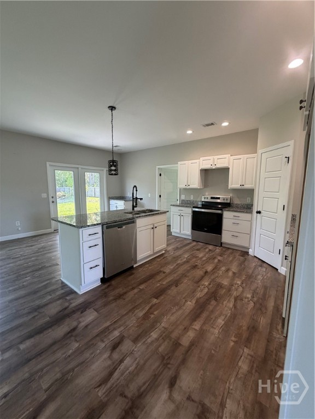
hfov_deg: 85.7
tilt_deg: -8.0
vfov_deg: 102.1
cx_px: 158
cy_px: 210
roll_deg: -0.7
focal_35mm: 14
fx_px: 170
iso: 200
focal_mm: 2.22
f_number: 2.2
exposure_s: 1/120
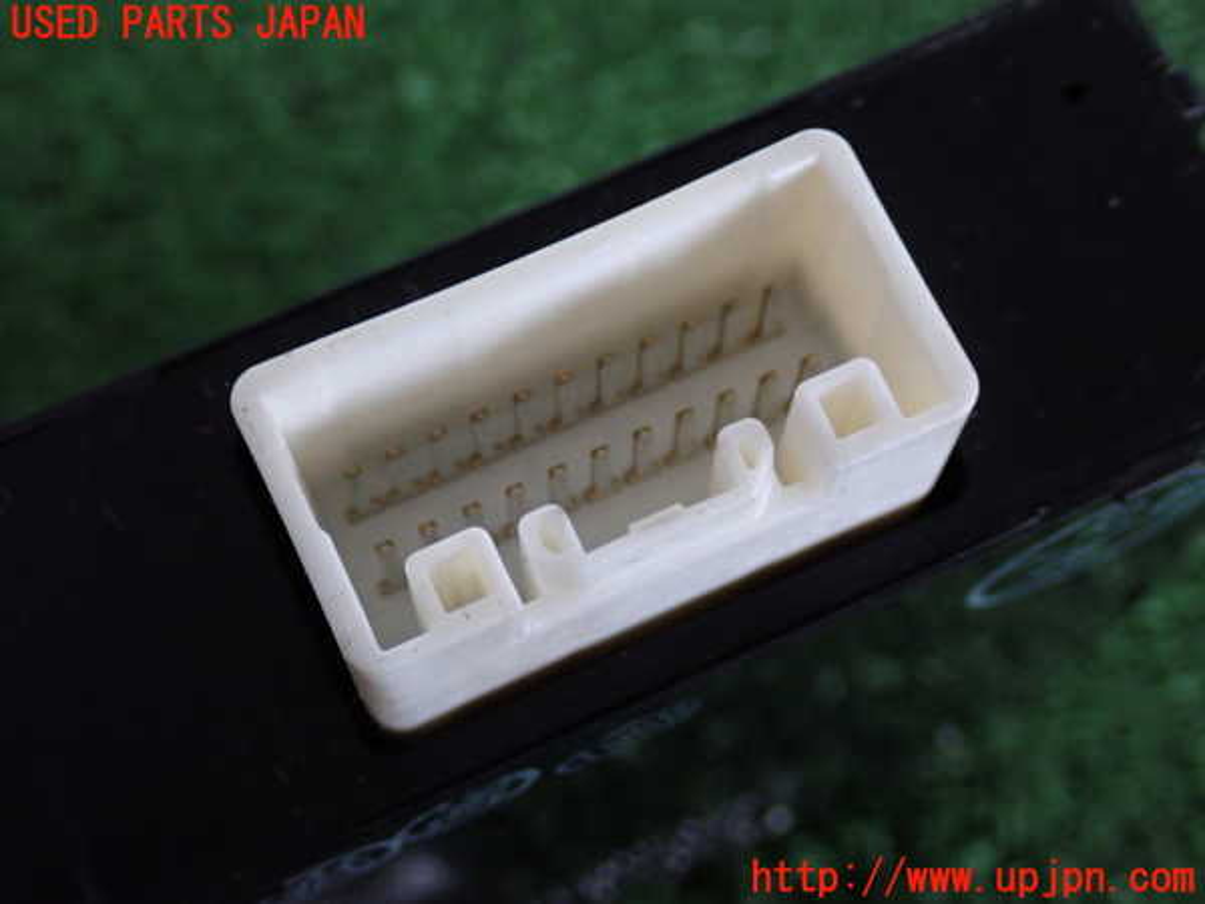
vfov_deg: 23.7
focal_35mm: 62
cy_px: 452
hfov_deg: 31.2
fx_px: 2158
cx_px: 602
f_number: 3.6
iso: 800
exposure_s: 1/60
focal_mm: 11.09
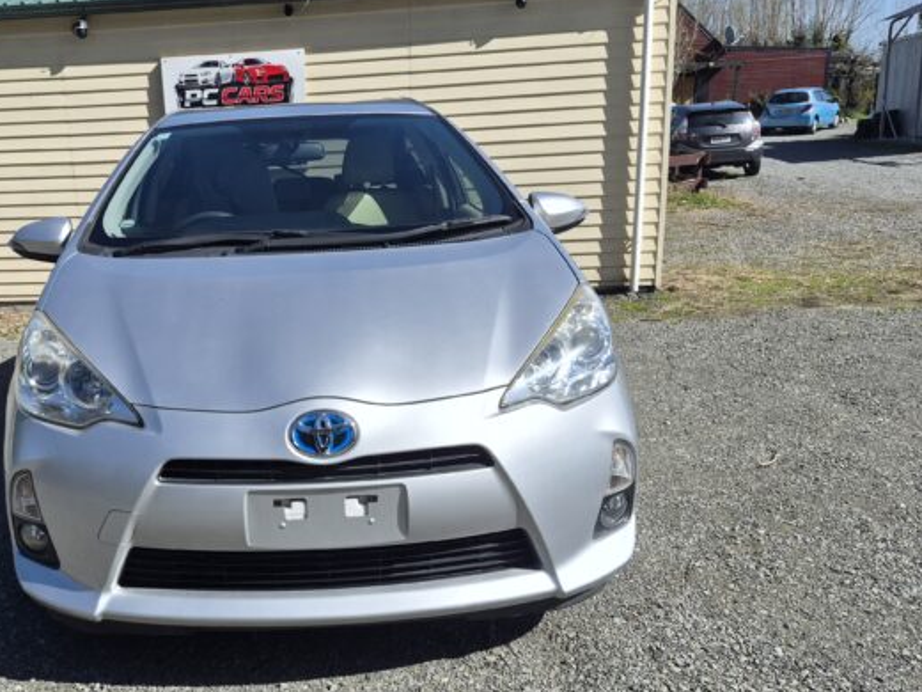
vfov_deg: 41.7
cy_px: 383
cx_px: 300
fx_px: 906
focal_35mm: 34
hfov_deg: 52.8
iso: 64
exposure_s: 1/7696
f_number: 1.8
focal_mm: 5.4
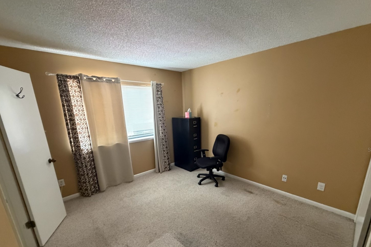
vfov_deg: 72.9
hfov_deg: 96.7
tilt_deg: -15.9
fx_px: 165
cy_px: 150
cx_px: 188
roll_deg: +1.7
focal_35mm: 16
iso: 640
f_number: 2.2
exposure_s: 1/60
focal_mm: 2.22
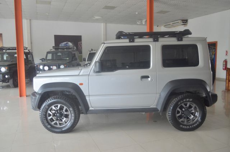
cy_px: 76
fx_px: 191
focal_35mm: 30
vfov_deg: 43.4
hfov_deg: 62.0
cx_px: 115
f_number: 4
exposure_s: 1/60
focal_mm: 20
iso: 640
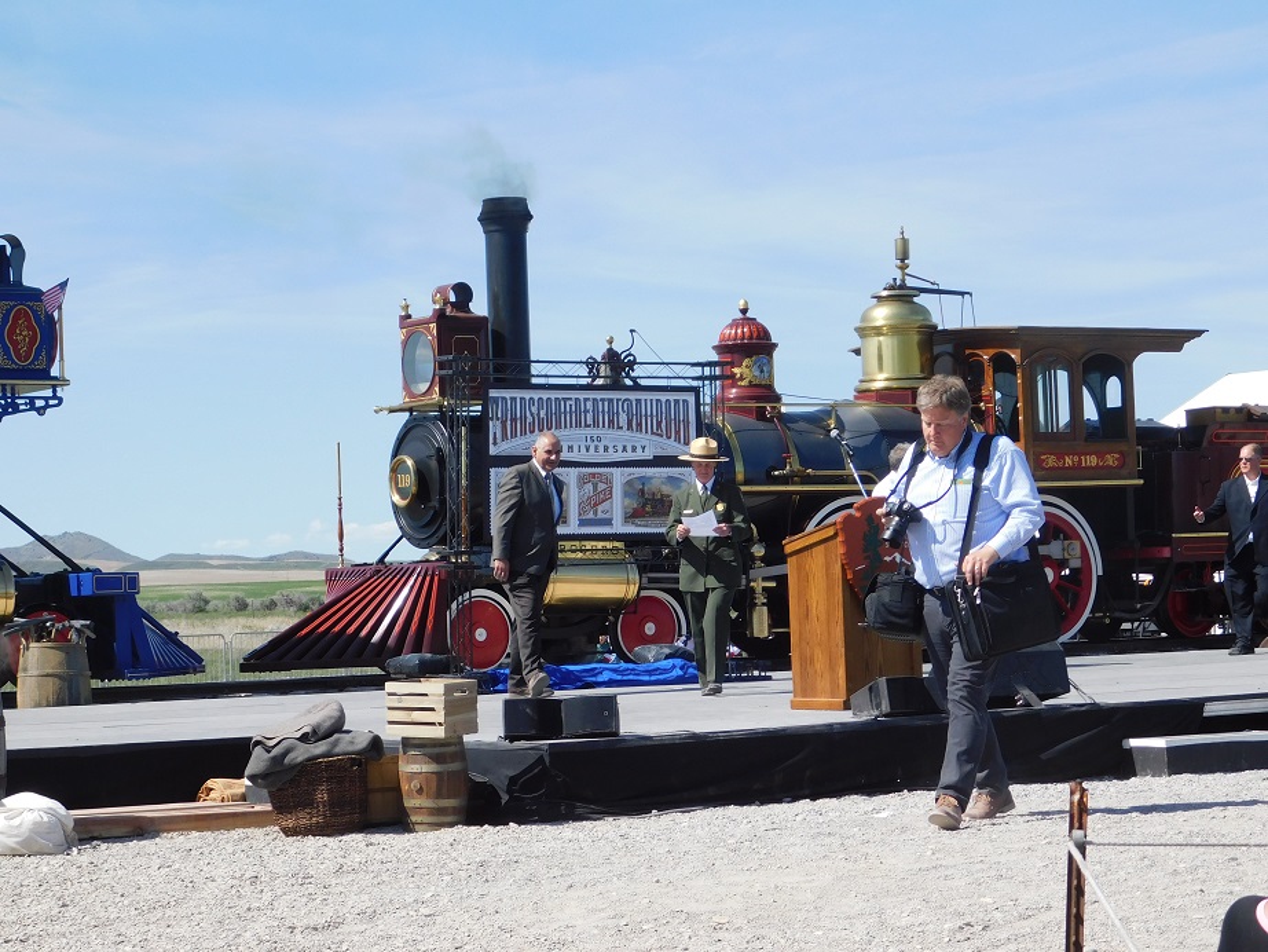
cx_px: 634
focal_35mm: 80
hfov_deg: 24.4
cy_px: 476
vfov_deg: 18.4
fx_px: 2931
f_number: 4.4
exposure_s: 1/800
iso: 125
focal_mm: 14.2
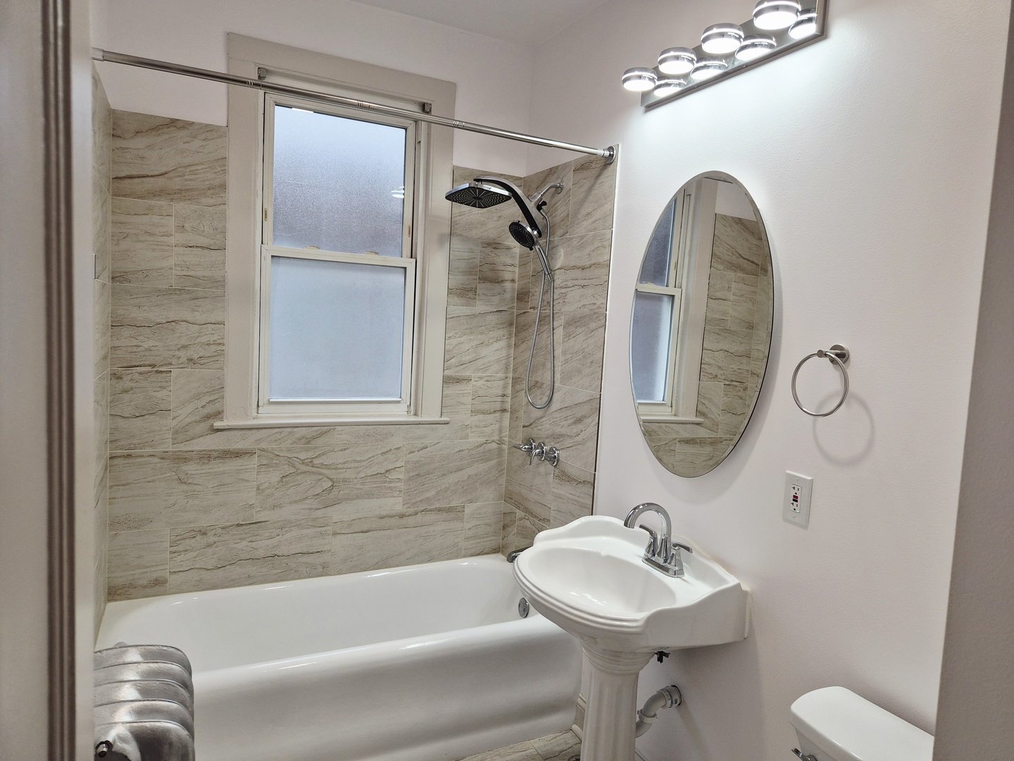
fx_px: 674
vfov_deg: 58.9
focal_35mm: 23
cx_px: 507
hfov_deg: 73.9
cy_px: 380
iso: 50
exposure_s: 1/120
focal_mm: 5.4
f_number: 1.8
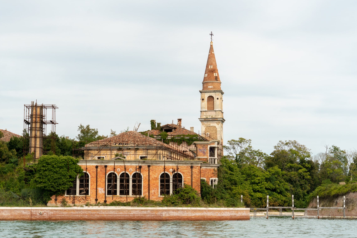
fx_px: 764
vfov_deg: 17.7
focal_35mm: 77
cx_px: 175
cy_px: 119
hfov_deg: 26.3
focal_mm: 73
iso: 800
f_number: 5.6
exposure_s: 1/4000
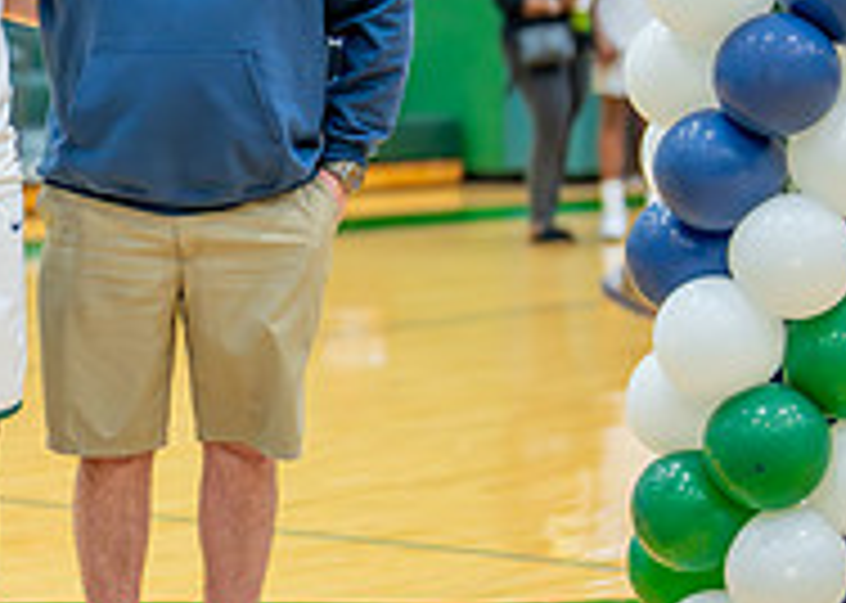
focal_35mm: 176
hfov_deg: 11.3
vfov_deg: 8.1
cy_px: 108
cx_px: 15
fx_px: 4226
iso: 1000
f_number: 1.2
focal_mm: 50
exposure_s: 1/800
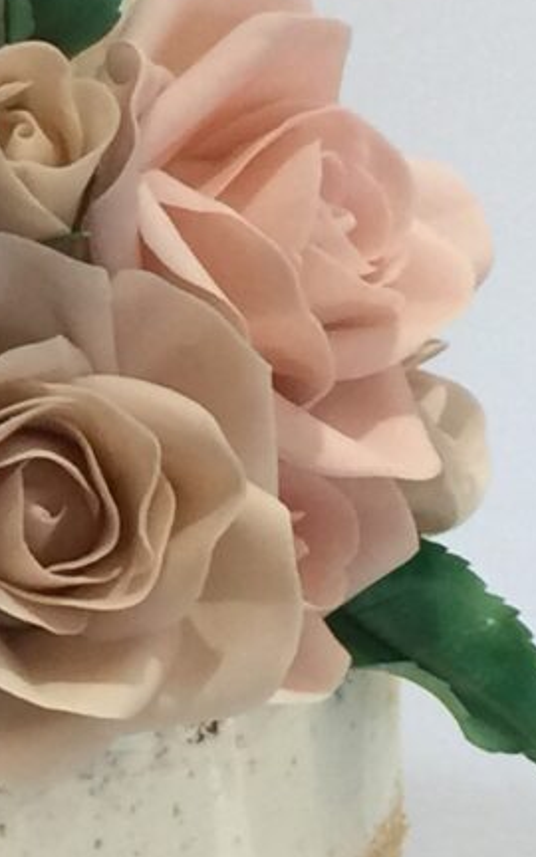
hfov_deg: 6.9
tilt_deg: -10.9
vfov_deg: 11.5
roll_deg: +1.6
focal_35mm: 182
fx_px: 4254
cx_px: -564
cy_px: 351
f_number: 2.2
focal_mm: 4.15
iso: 40
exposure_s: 1/17
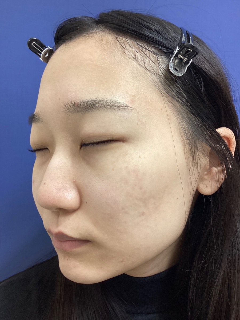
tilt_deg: +3.2
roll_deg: -1.3
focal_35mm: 31
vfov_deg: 58.4
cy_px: 160
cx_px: 120
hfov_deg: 45.4
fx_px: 287
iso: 125
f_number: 2.4
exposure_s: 1/50
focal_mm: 3.3
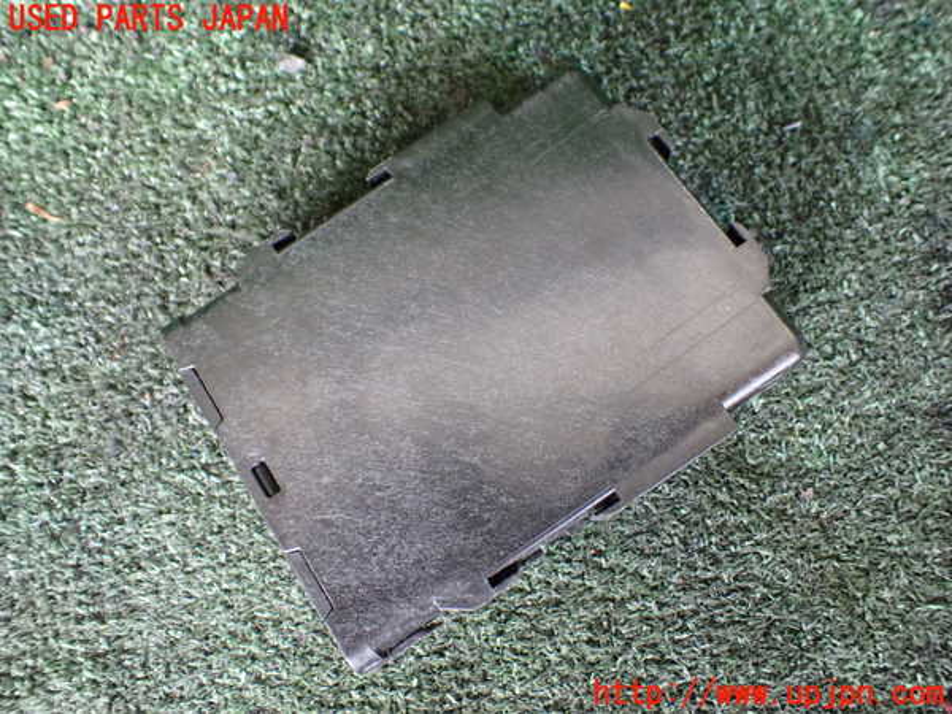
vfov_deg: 46.8
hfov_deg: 60.0
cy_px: 357
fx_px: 825
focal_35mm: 30
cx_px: 476
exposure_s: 1/100
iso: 800
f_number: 2.3
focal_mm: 5.4
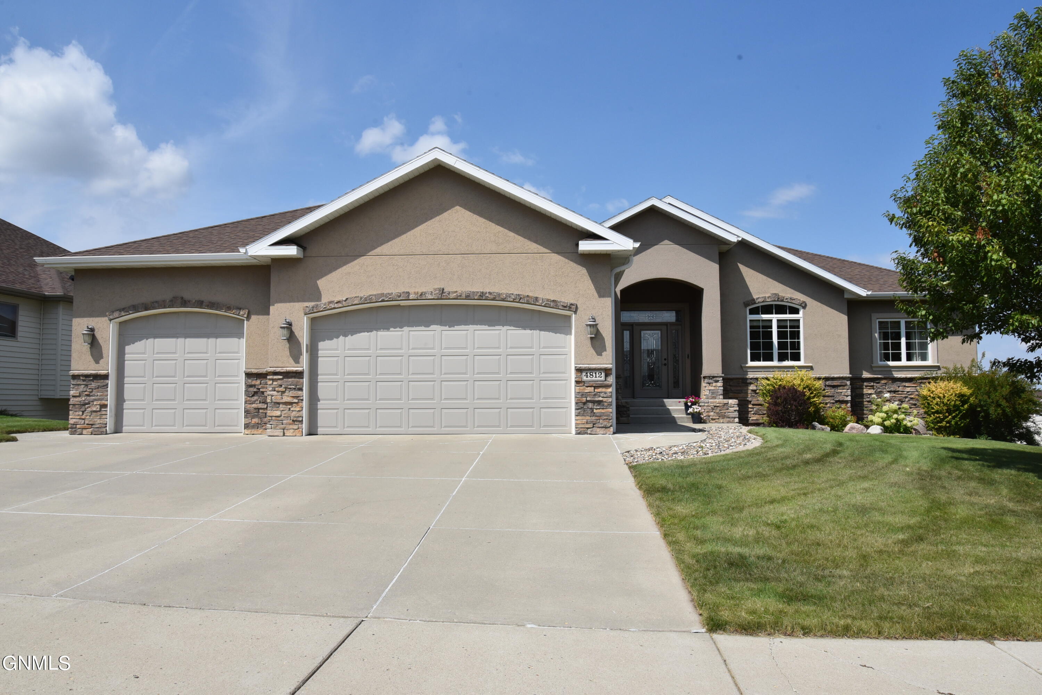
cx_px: 521
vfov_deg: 53.1
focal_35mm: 24
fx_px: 695
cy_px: 348
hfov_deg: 73.7
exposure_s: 1/1000
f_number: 16
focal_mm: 24
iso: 1000
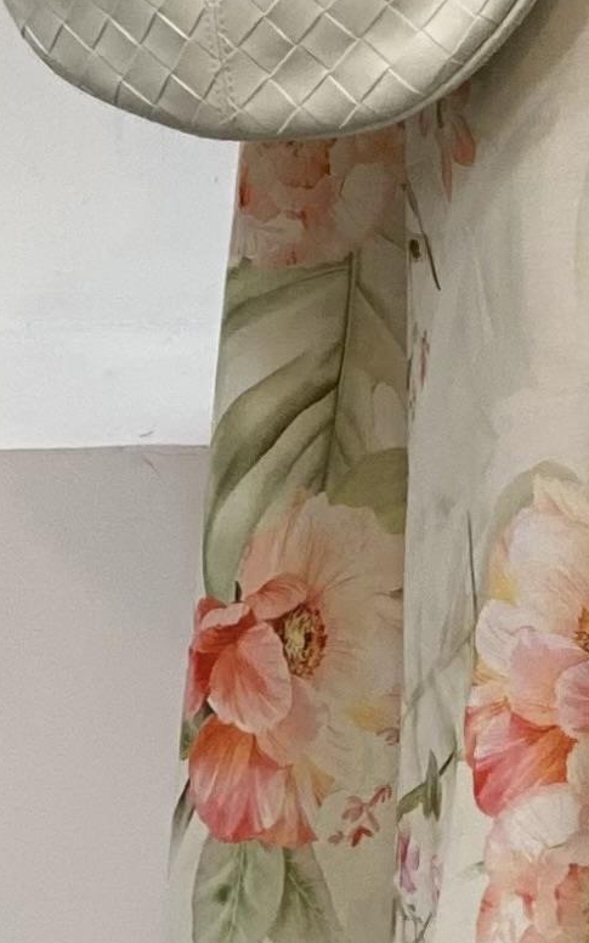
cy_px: -327
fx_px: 7166
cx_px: 764
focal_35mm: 279
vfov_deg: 7.4
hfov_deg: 4.7
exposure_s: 1/100
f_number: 2
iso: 64
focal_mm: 6
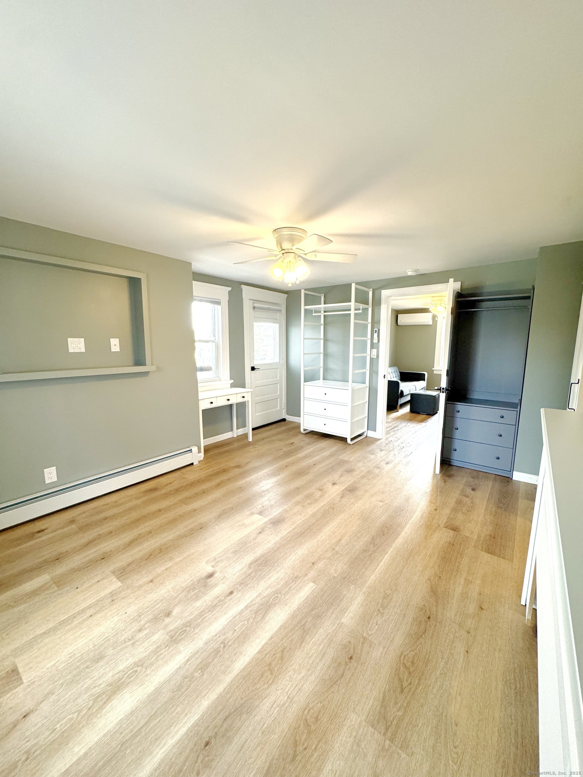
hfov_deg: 85.7
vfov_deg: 102.1
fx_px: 314
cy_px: 388
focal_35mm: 14
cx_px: 292
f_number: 2.2
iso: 250
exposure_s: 1/120
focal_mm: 2.22
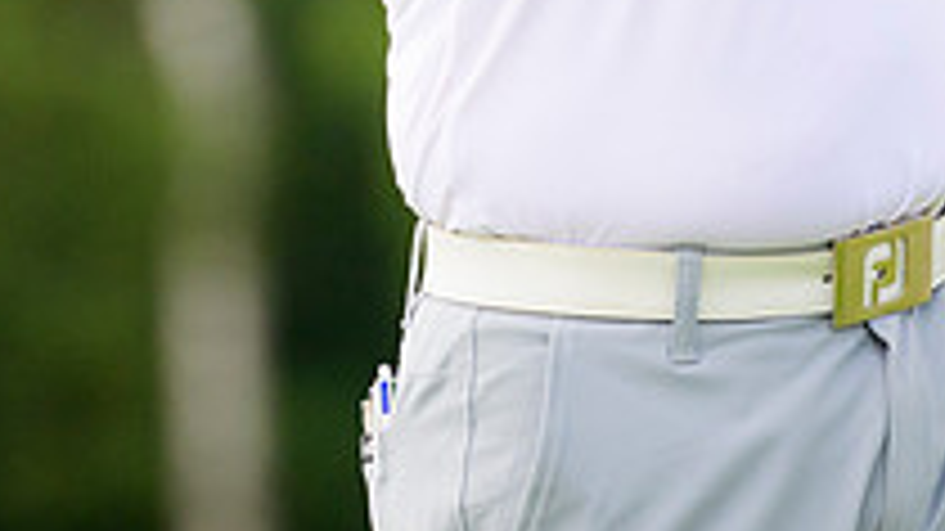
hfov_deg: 1.6
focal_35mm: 1346
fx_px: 33719
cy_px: -423
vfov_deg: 0.9
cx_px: 281
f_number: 5.6
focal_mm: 400
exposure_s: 1/1250
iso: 800
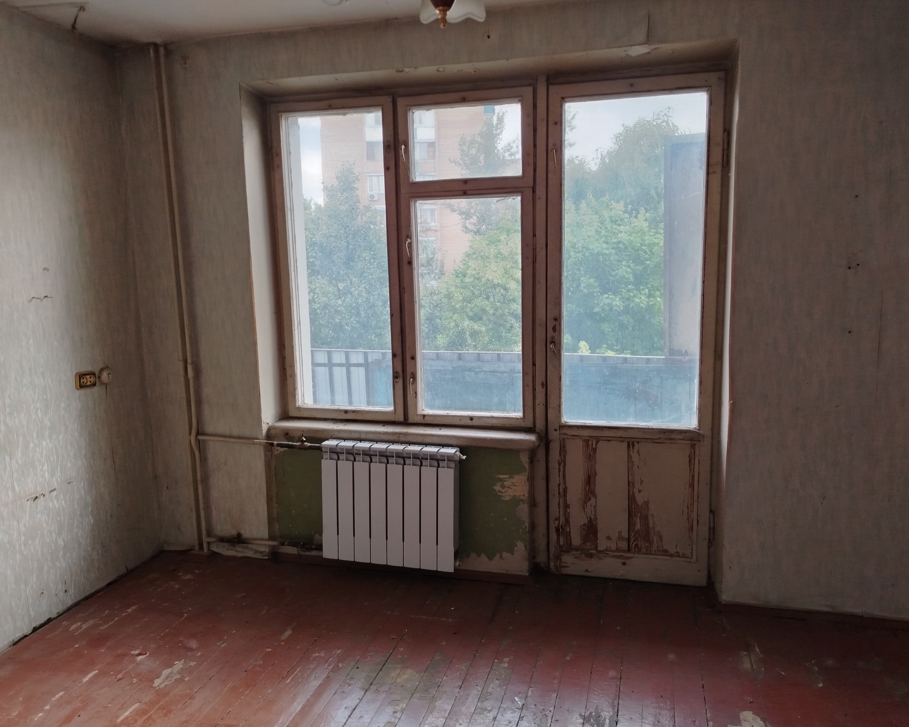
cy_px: 371
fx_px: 699
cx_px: 475
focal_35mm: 26
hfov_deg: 66.0
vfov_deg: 54.9
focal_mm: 5.25
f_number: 1.75
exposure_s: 1/50
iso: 192
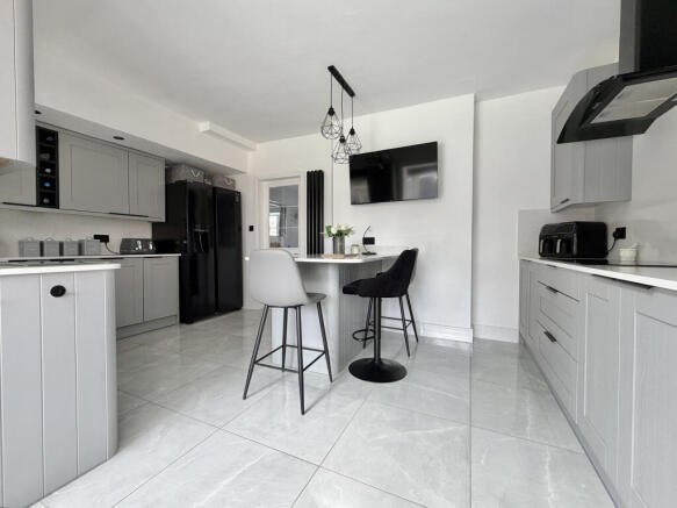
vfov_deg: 85.7
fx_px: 274
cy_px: 254
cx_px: 338
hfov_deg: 102.1
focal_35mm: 14
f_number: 2.2
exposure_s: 1/121
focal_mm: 2.22
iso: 125
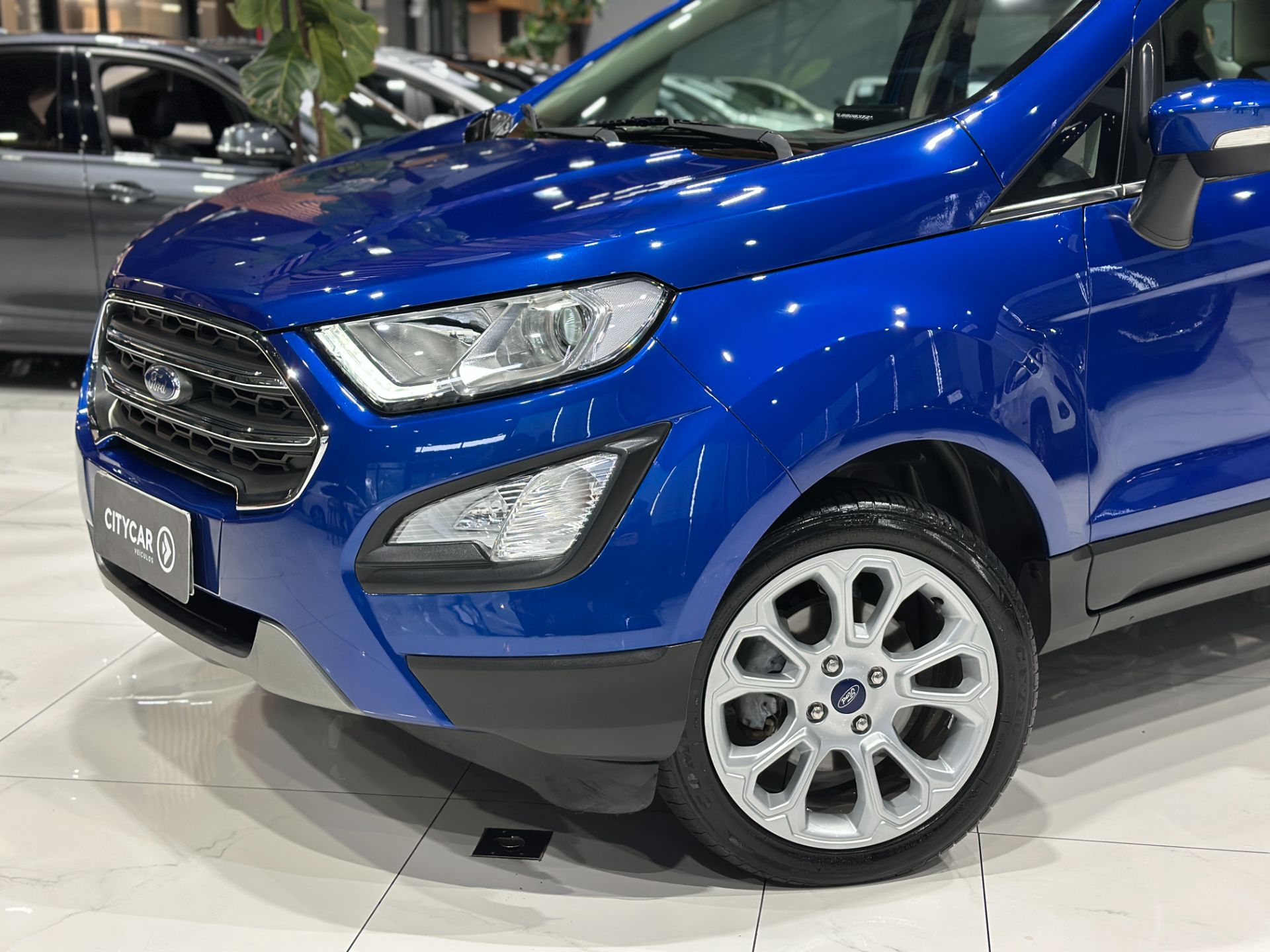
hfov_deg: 39.7
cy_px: 476
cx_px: 635
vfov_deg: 30.3
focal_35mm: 48
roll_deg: -0.1
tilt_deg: -12.1
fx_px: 1761
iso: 200
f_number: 1.78
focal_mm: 6.86
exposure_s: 1/60
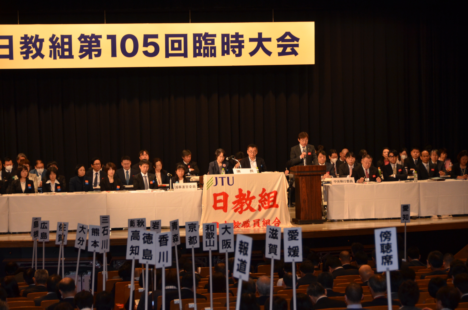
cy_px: 155
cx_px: 234
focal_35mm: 135
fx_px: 1751
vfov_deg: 10.1
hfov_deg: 15.2
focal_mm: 90
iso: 800
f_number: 5.3
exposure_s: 1/60
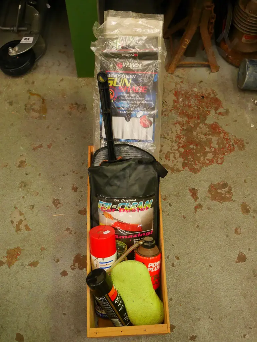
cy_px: 171
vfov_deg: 49.0
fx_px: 376
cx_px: 128
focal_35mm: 38
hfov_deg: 37.8
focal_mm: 19
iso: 3200
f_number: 4.3
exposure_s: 1/320
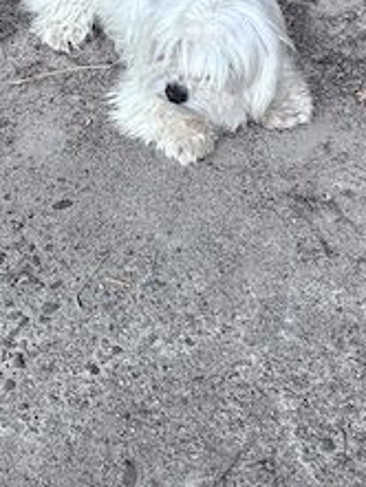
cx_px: 203
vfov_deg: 38.3
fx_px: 662
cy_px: 71
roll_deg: +0.1
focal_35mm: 47
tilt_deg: -33.4
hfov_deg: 30.9
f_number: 1.5
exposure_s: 1/230
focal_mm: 5.7
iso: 40
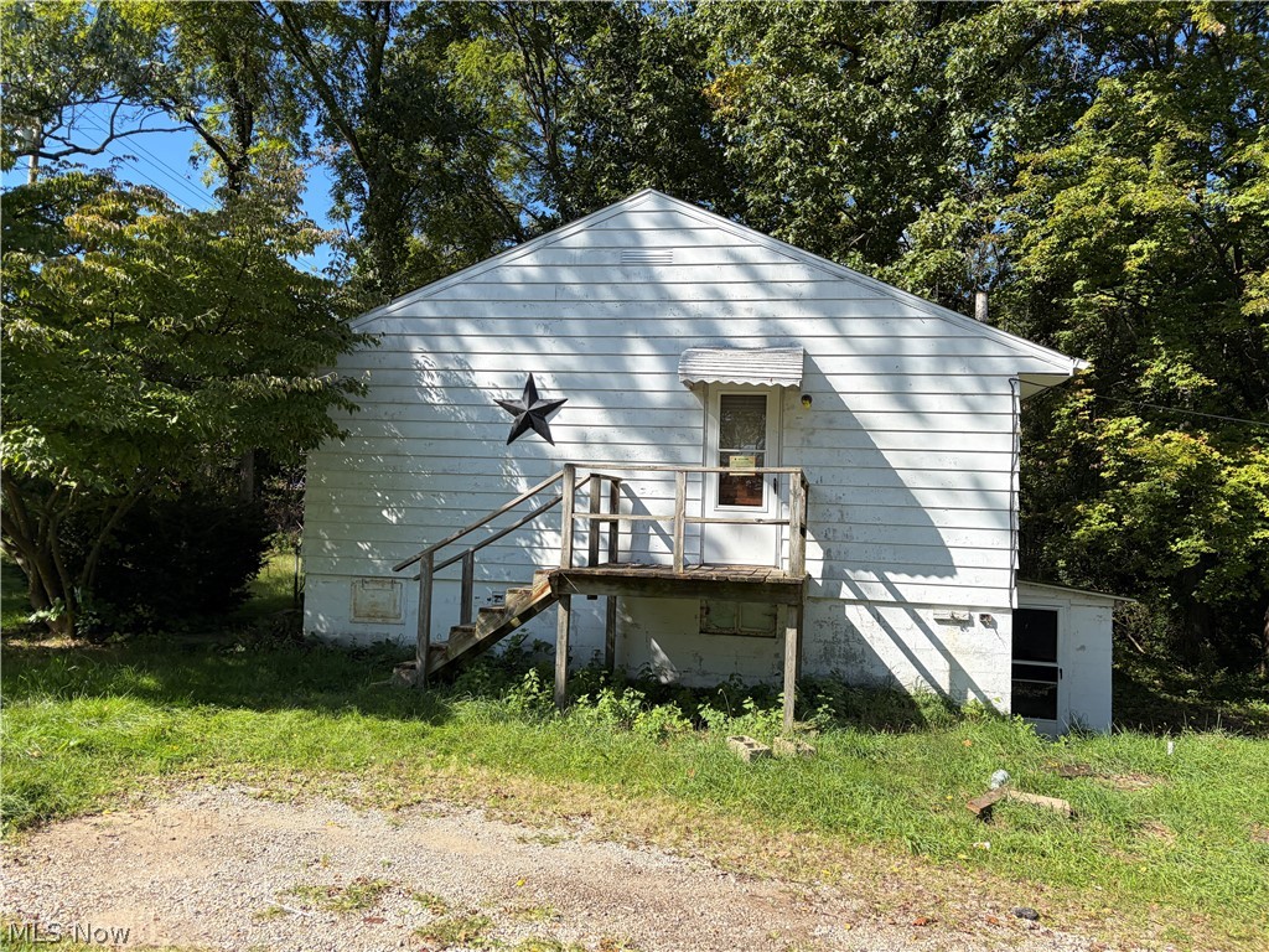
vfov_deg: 53.1
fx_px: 953
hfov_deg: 67.3
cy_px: 476
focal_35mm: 26
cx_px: 634
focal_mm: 5.96
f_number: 1.6
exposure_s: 1/2747
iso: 50
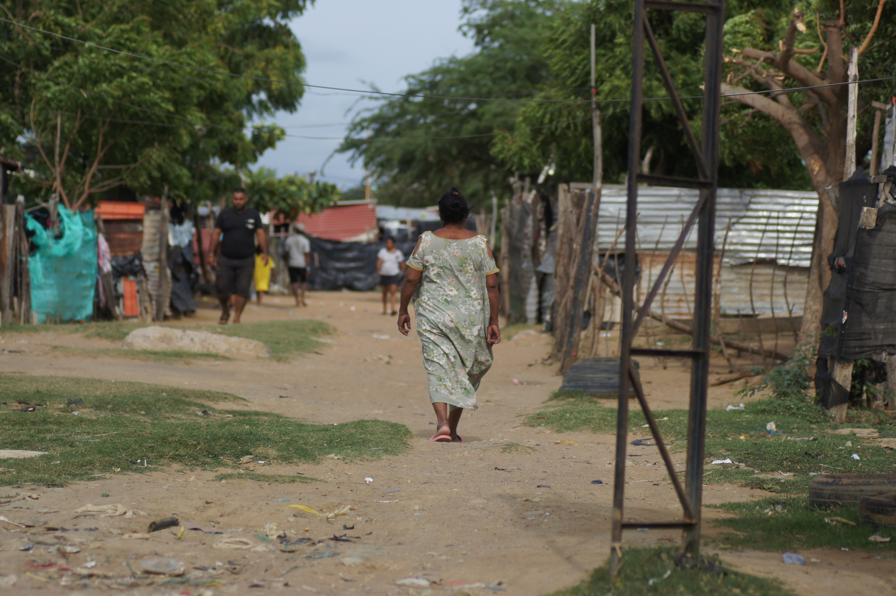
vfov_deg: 10.1
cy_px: 298
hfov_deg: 15.2
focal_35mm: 135
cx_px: 448
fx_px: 3358
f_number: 2.8
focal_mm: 90
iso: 200
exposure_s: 1/4000
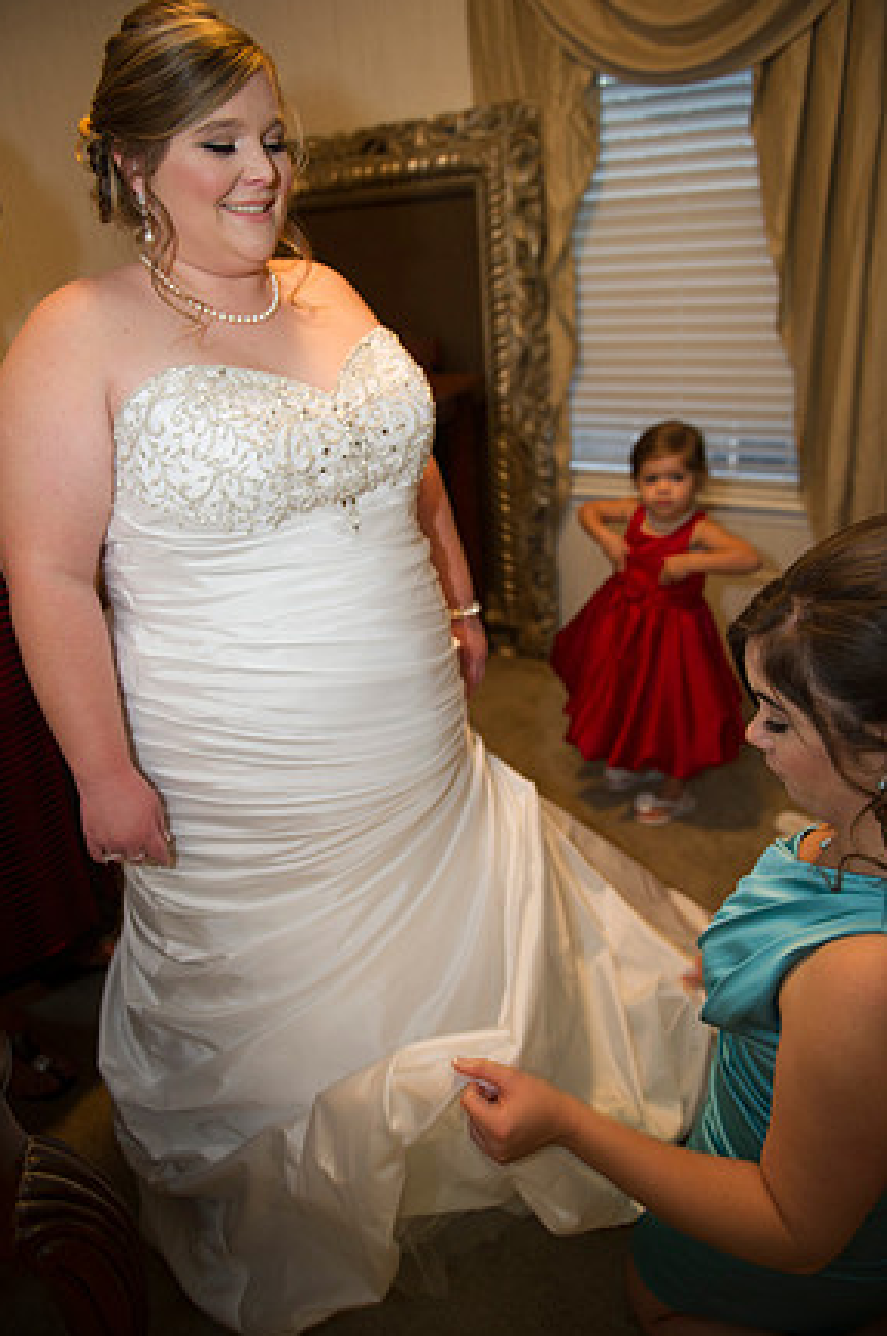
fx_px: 926
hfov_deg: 51.2
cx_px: 428
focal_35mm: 25
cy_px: 662
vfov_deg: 71.6
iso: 640
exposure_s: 1/60
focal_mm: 24
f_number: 2.8
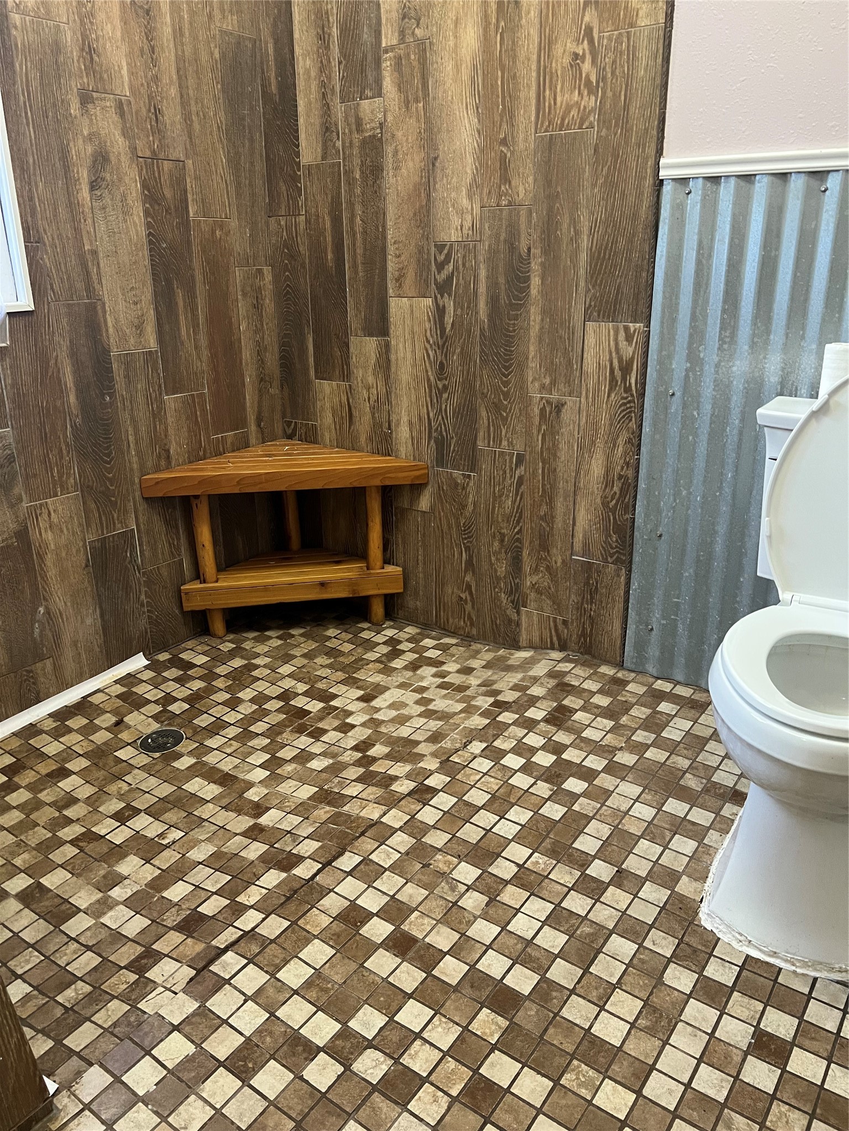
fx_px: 850
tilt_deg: -20.9
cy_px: 566
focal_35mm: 26
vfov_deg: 67.3
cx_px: 424
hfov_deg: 53.1
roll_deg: +0.1
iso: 320
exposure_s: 1/60
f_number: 1.5
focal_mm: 5.7
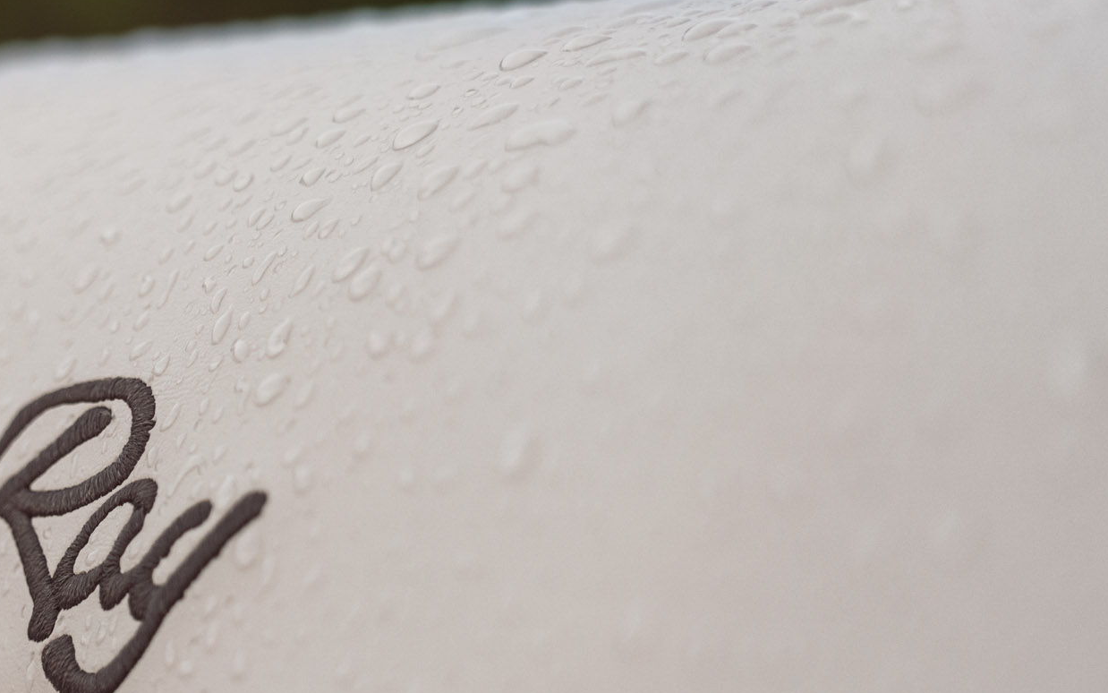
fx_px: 3171
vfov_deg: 12.5
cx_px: 110
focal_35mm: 105
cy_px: 441
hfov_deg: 19.5
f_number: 4
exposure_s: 1/100
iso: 400
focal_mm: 51
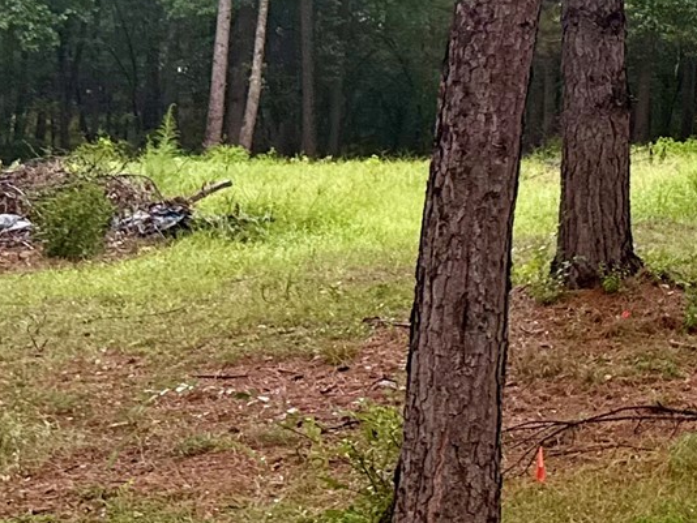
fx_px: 1853
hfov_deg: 18.1
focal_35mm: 92
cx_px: 1142
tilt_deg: +6.3
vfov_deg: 15.5
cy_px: -95
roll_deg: -1.3
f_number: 1.78
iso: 160
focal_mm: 6.76
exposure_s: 1/223
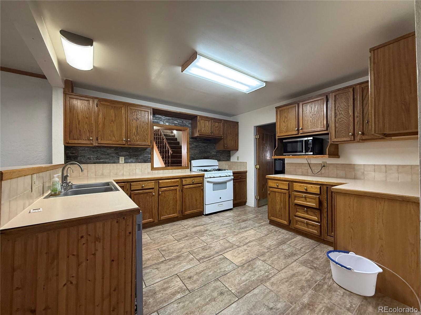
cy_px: 158
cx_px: 210
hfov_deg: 102.1
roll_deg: +0.4
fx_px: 170
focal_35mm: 14
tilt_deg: +1.0
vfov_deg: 85.7
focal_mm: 2.22
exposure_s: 1/120
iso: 250
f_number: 2.2
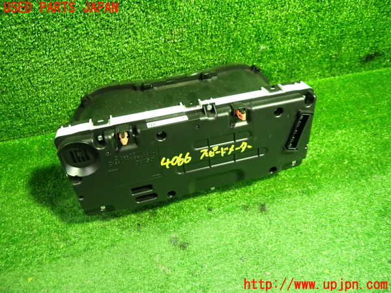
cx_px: 196
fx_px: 282
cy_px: 146
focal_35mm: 25
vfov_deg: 54.9
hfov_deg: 69.4
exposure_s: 1/30
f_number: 2
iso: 400
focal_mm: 4.5
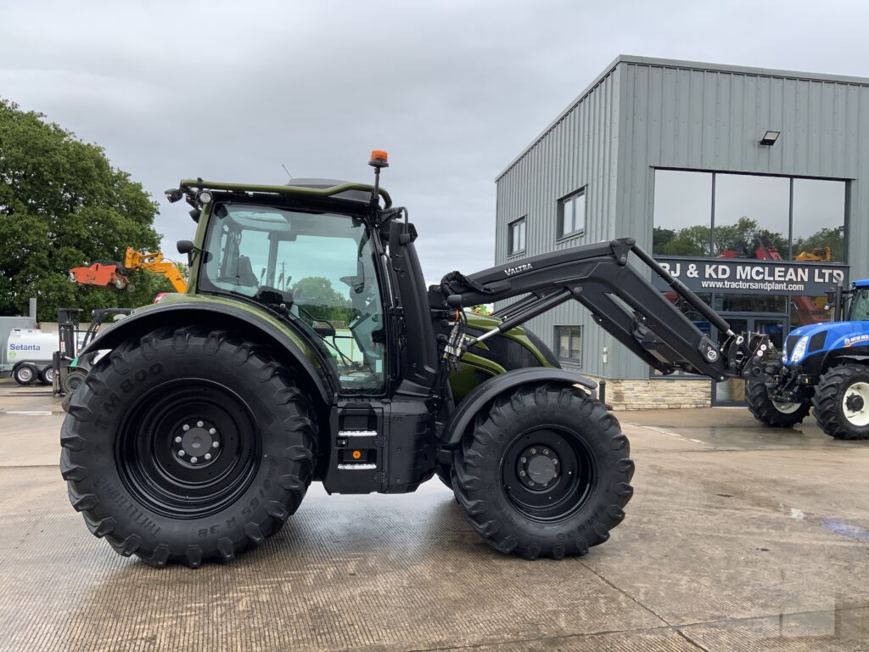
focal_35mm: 29
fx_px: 728
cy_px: 326
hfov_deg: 61.7
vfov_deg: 48.2
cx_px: 434
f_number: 1.8
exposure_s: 1/898
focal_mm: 3
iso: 16
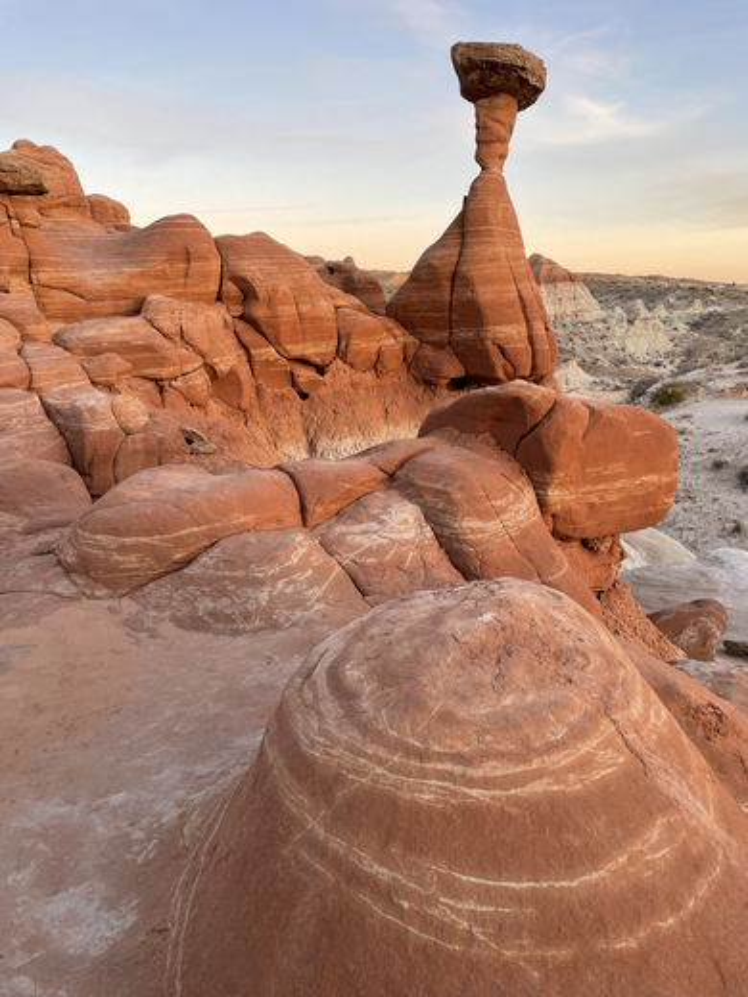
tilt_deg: -14.6
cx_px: 374
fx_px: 749
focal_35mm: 26
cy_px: 498
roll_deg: +0.9
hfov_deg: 53.1
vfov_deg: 67.3
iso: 40
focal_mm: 4.2
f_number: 1.6
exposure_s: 1/121
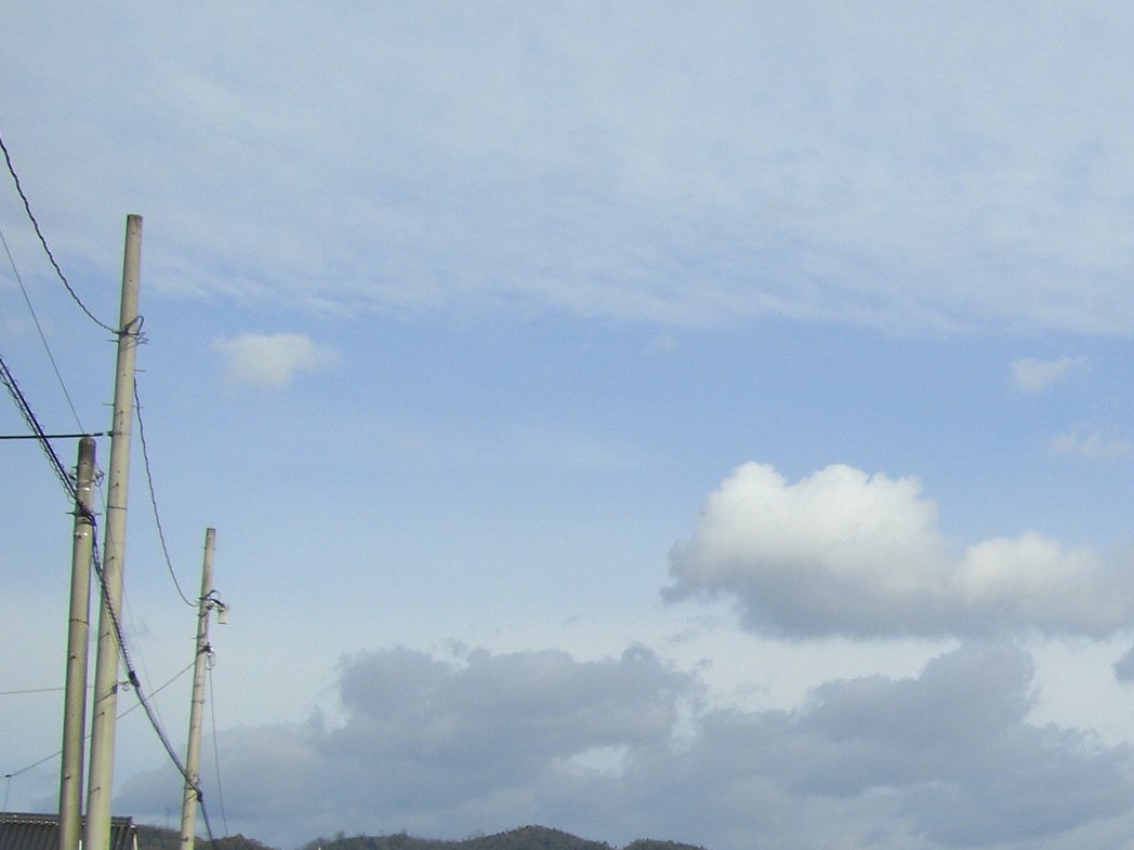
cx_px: 1098
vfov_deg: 17.1
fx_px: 2817
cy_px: 659
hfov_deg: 22.0
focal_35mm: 86
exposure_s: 1/320
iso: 50
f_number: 4.8
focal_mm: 7.4
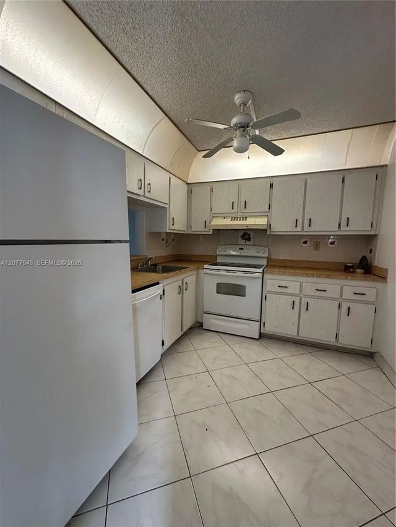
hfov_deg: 85.7
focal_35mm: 14
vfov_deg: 102.1
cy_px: 264
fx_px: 213
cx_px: 198
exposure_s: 1/120
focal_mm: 2.22
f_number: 2.2
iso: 250
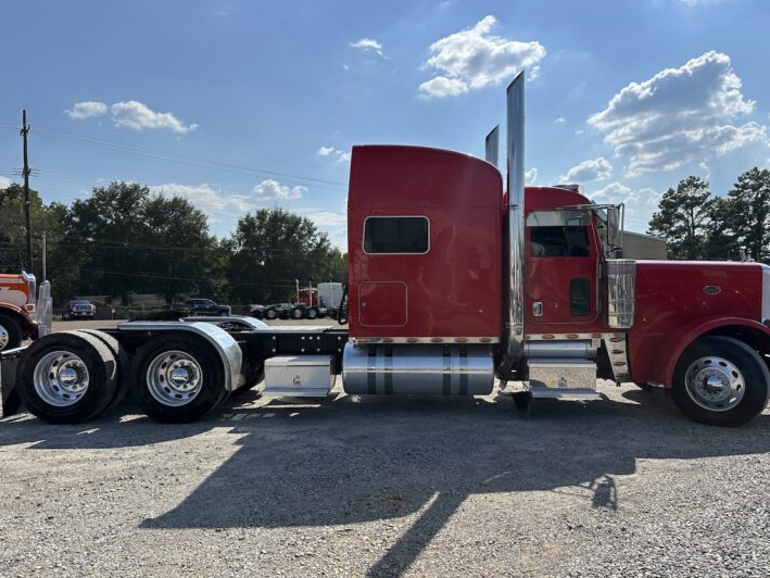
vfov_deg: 53.0
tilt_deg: +0.0
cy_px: 306
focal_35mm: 26
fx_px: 578
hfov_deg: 67.2
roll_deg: +2.4
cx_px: 406
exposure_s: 1/8197
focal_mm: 6.86
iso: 80
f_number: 1.78
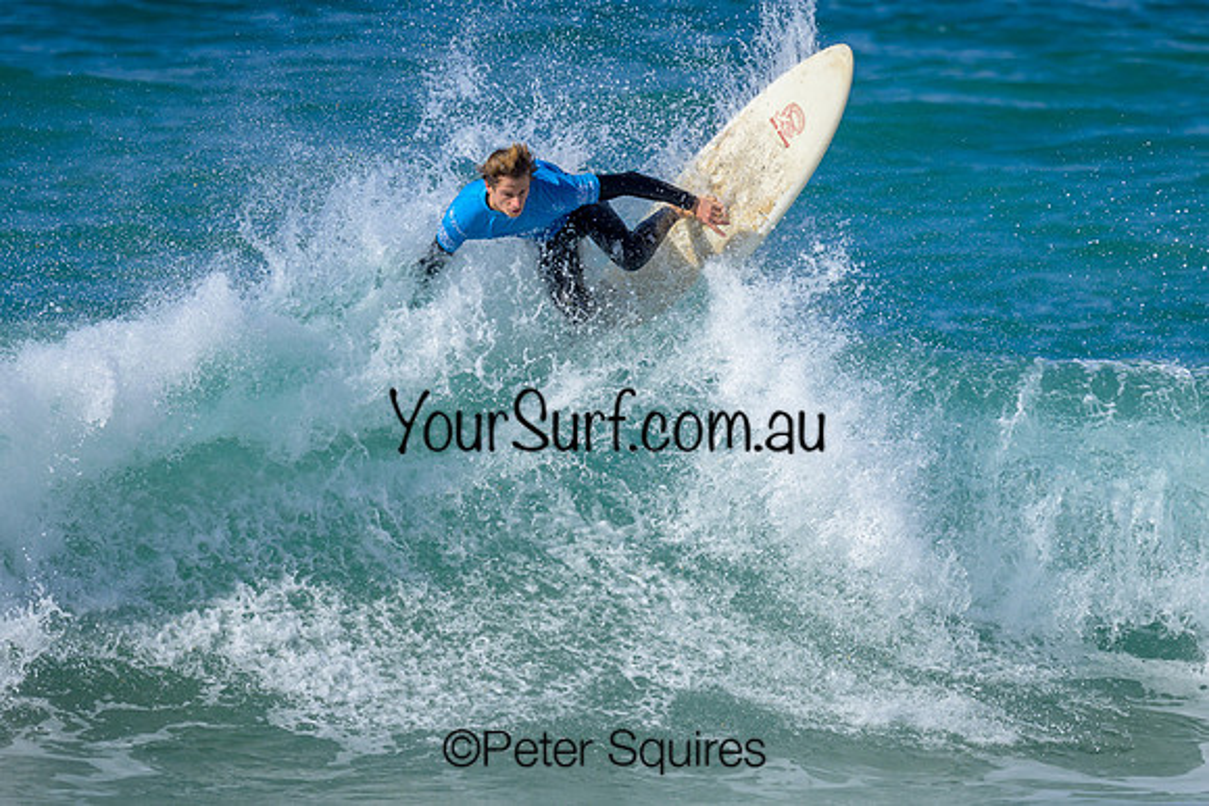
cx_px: 648
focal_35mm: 1098
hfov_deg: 1.9
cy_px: 423
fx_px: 36895
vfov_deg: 1.3
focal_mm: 800
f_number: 6.3
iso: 280
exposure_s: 1/2000
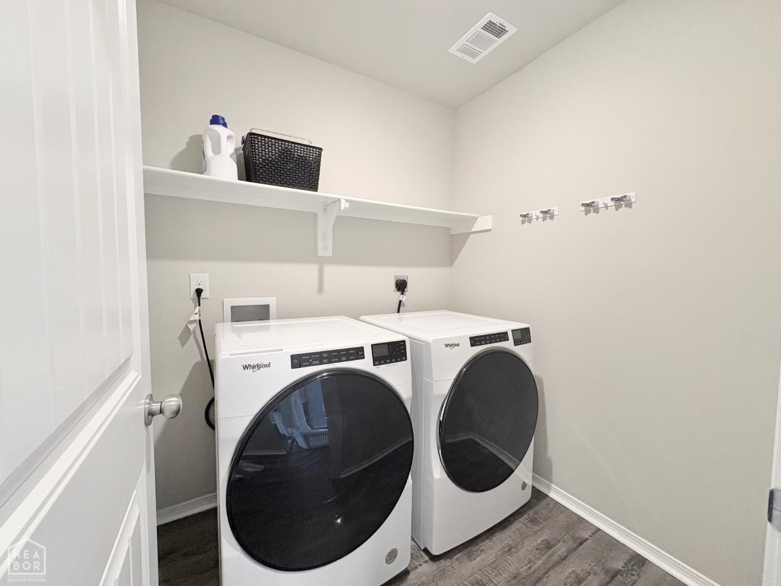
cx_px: 390
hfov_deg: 102.1
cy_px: 293
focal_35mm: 14
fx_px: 316
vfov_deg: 85.7
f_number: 2.2
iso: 320
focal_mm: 2.22
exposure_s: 1/60
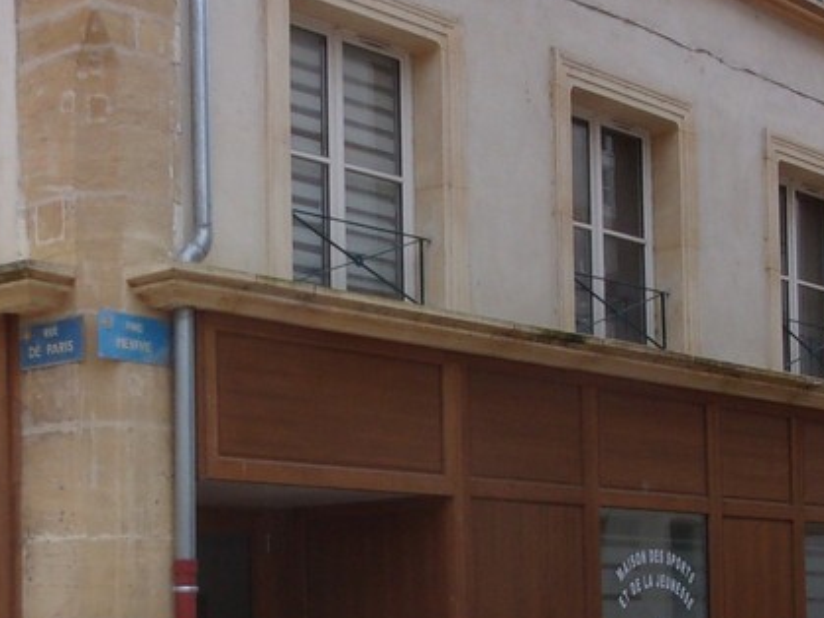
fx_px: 1832
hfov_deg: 25.3
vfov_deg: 18.9
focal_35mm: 77
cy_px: 522
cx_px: 315
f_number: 3.9
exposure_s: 1/150
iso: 80
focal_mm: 5.1
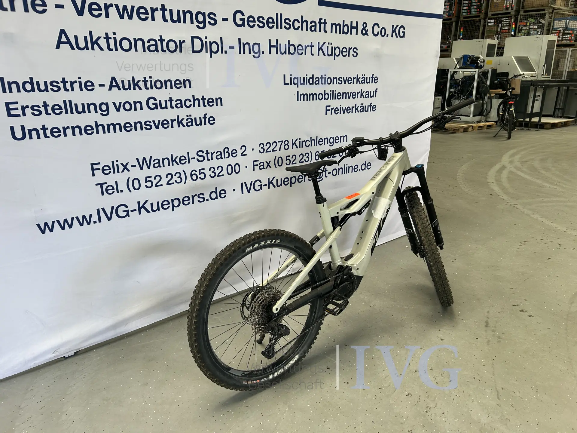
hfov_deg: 67.3
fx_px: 433
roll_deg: +0.7
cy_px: 216
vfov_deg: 53.1
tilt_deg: -18.1
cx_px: 288
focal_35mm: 26
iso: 64
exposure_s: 1/121
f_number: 1.5
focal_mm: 5.7
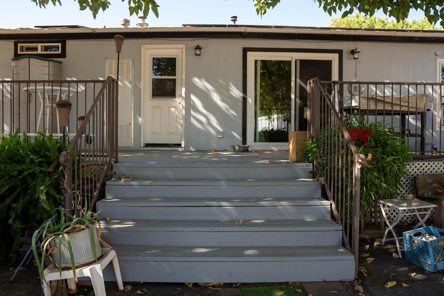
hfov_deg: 71.5
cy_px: 144
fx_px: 308
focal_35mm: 25
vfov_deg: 51.3
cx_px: 219
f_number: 5
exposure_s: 1/100
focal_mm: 16
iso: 100
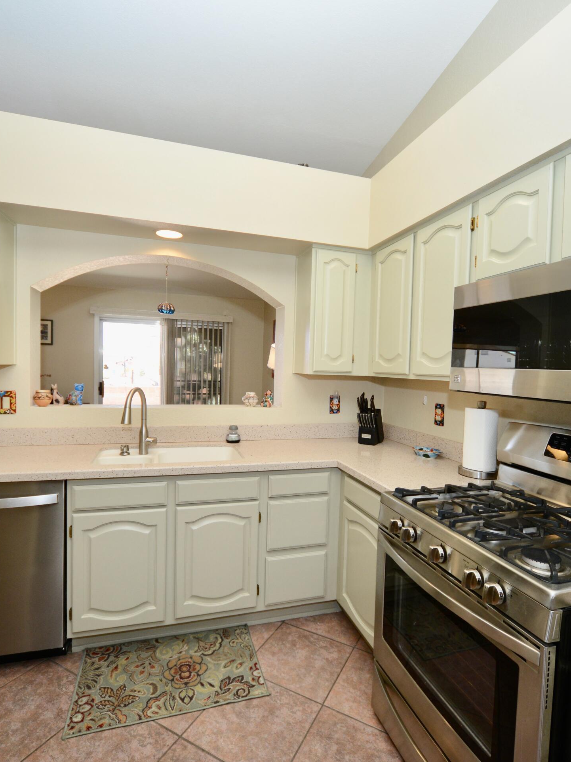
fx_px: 396
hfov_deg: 71.6
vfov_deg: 87.7
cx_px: 291
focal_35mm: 18
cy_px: 389
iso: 800
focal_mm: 12
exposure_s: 1/60
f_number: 7.1
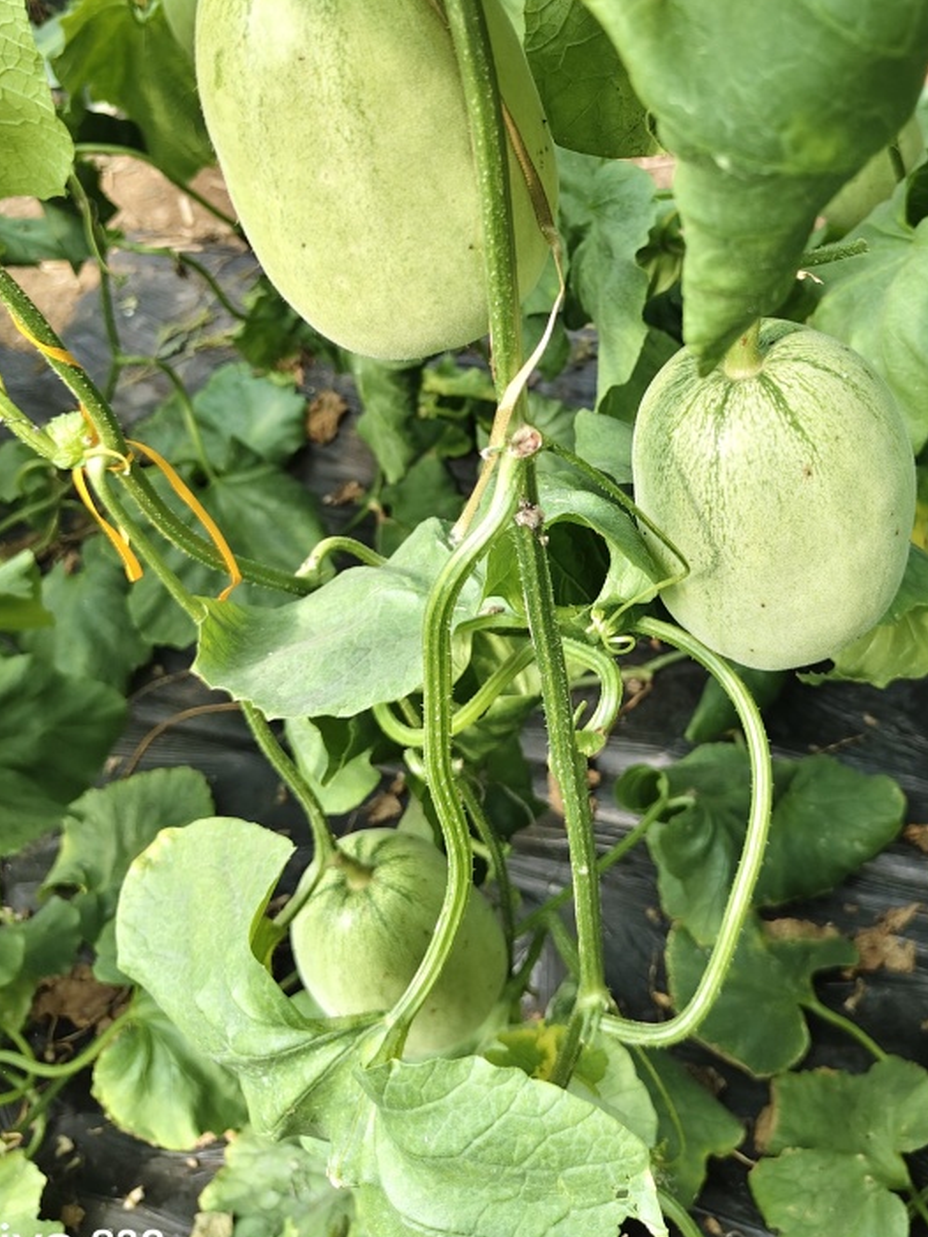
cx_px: 633
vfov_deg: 51.7
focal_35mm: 35
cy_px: 424
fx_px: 1251
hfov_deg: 40.1
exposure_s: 1/120
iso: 50
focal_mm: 5.56
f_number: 1.88
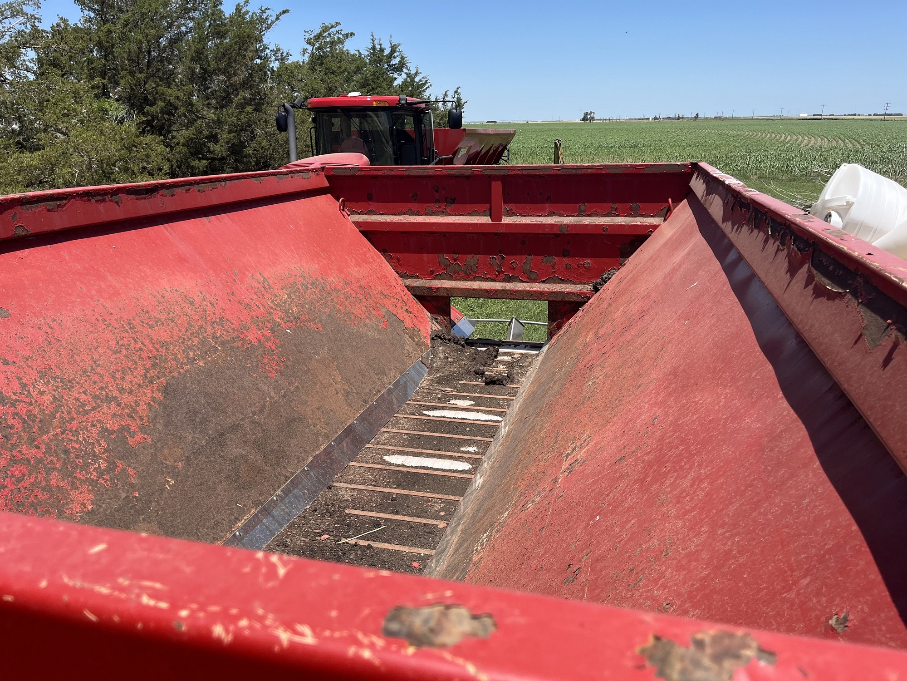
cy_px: 340
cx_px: 454
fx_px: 681
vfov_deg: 53.1
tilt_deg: -18.4
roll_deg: +1.2
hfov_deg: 67.3
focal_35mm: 26
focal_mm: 5.1
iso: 50
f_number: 1.6
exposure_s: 1/2755
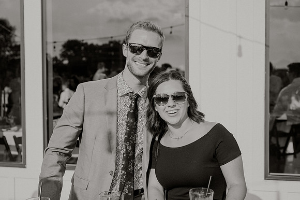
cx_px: 146
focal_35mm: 49
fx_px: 410
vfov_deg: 27.4
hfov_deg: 40.2
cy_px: 100
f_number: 4
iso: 100
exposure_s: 1/1600
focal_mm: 47
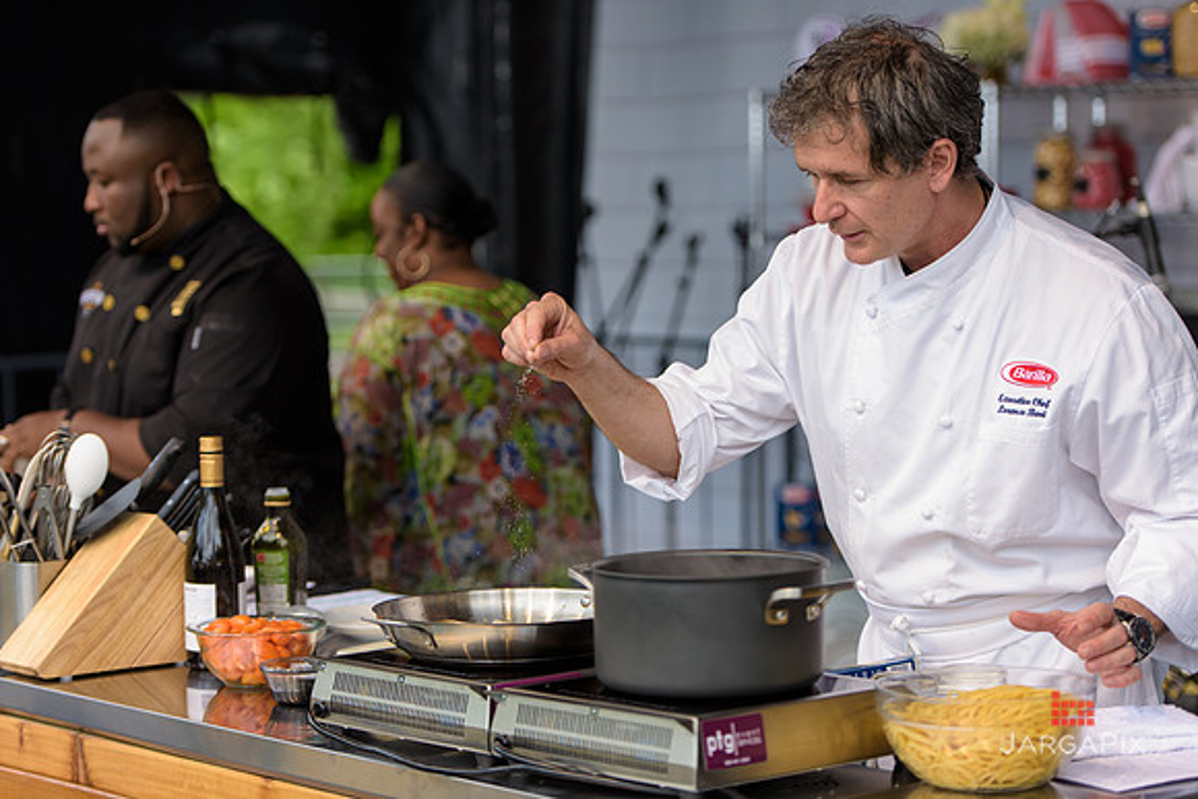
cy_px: 400
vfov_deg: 14.0
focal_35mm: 98
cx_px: 599
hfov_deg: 20.8
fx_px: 3262
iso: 250
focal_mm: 98
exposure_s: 1/800
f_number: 3.2
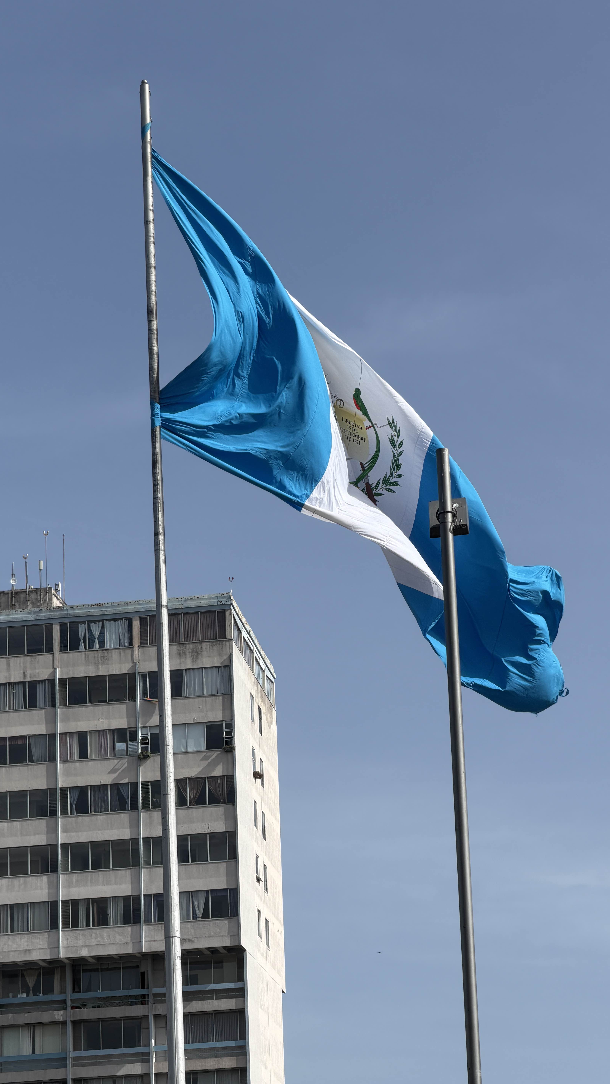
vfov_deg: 19.6
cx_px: 348
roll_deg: +2.3
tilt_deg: +16.5
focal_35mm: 109
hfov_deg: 11.1
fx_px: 3135
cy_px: 542
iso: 20
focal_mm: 16.89
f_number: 2.8
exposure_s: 1/717
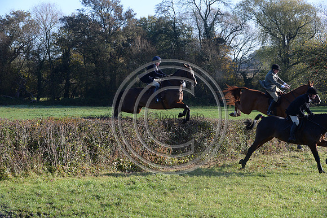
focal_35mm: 86
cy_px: 109
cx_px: 164
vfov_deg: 15.9
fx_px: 781
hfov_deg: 23.7
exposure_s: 1/1250
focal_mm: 86
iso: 1000
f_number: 6.3
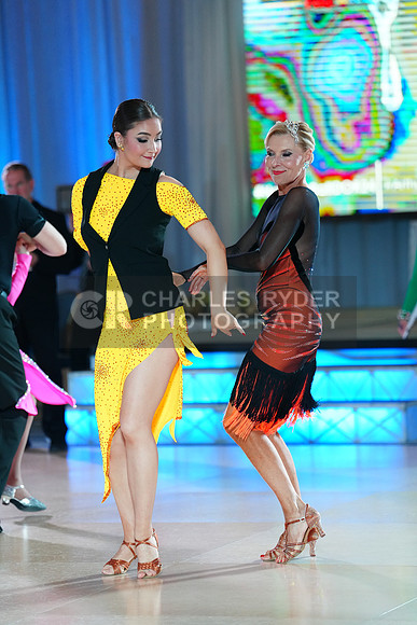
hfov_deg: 10.0
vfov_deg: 15.0
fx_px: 2379
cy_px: 312
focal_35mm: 137
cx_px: 208
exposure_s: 1/800
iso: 2000
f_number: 2.8
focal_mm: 137
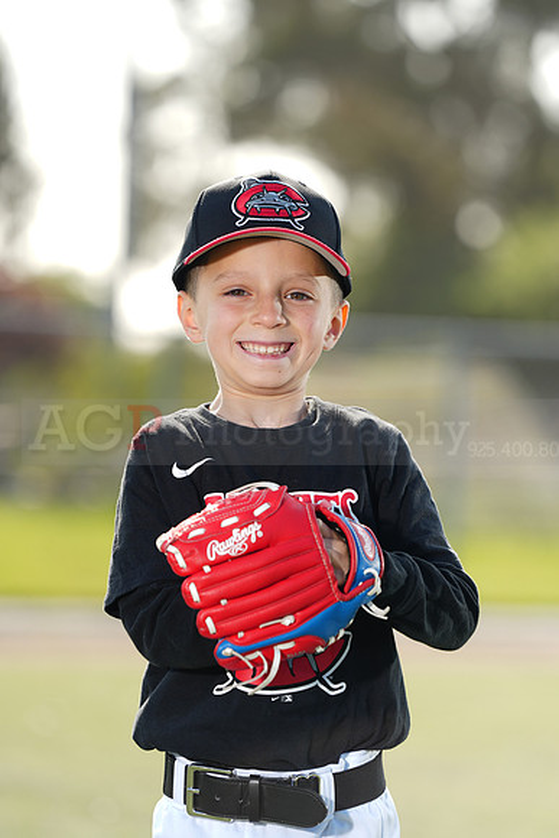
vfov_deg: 10.3
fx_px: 4655
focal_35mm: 200
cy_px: 419
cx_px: 280
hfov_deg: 6.9
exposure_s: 1/250
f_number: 4.5
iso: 64
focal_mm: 200
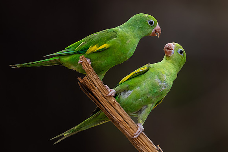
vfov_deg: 1.3
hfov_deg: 1.9
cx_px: 141
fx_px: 6806
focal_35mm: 1074
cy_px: 61
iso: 800
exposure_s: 1/500
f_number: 6.3
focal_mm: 560
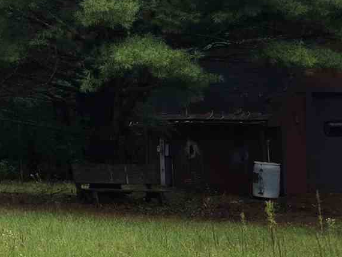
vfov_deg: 11.8
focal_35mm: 124
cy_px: 10
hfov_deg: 12.1
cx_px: -520
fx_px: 1225
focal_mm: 6.3
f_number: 1.7
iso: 12
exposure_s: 1/286
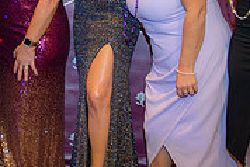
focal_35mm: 65
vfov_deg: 20.4
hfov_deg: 29.7
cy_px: 7
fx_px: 452
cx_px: 28
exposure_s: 1/80
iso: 1250
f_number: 2.8
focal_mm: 20
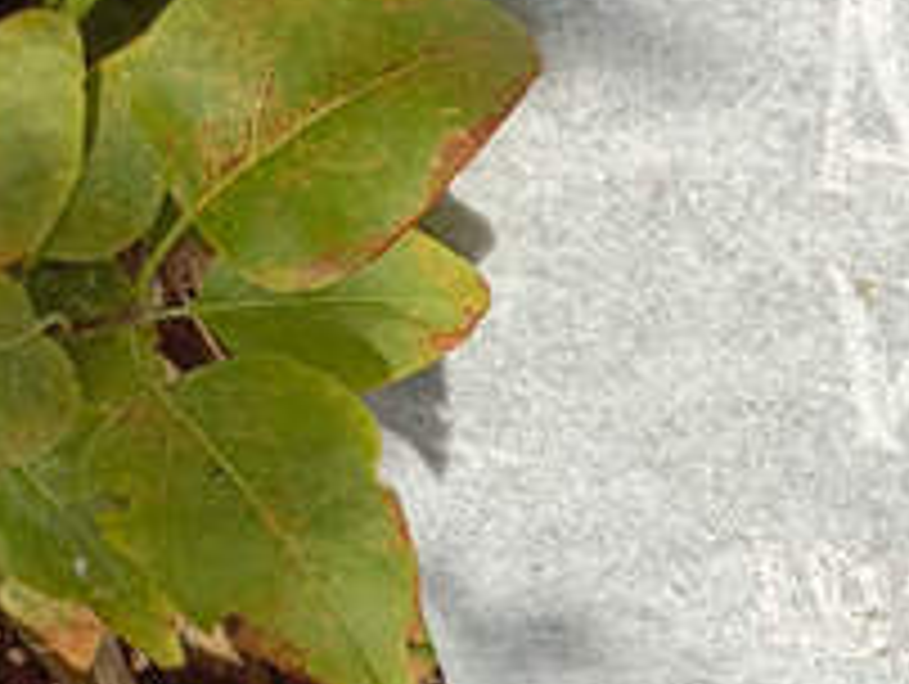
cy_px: 702
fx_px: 2603
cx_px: 1534
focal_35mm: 99
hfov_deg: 17.0
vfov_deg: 14.7
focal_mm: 4.76
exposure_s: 1/1070
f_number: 1.69
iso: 108
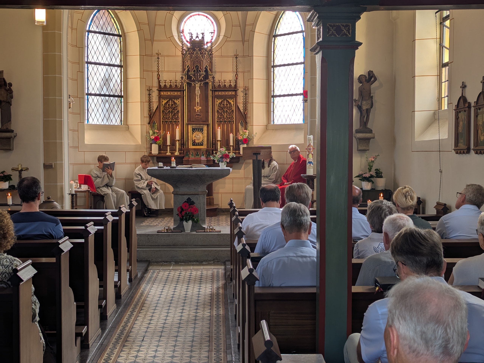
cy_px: 182
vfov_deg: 30.3
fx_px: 671
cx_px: 242
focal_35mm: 48
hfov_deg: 39.7
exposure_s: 1/99.9
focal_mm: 6.81
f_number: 1.85
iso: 45
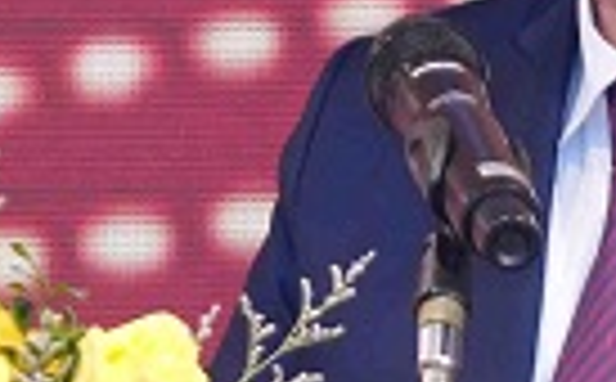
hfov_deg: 1.2
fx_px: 28682
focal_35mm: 1712
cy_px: 94
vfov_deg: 0.8
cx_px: 598
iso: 800
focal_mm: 170
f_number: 3.2
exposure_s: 1/160
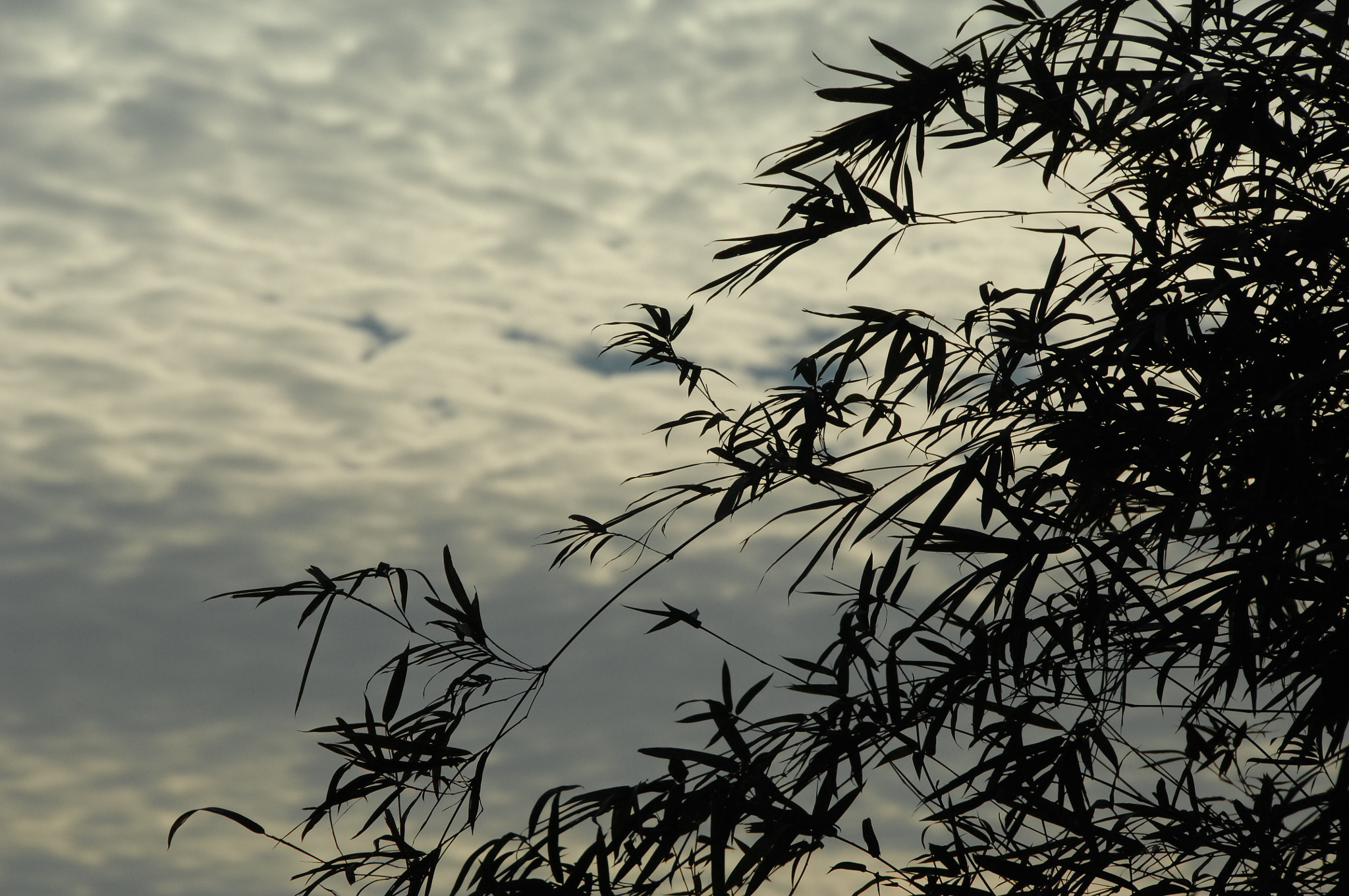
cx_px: 674
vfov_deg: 7.0
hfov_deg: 10.6
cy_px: 448
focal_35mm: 195
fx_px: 7298
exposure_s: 1/2000
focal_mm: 130
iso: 400
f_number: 11
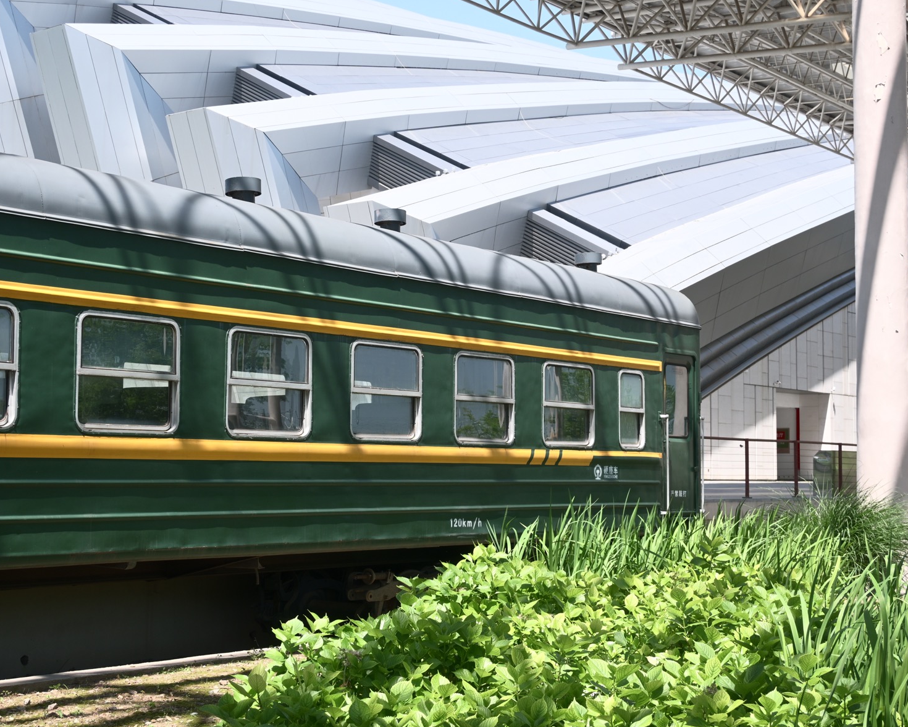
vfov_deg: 28.0
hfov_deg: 34.5
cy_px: 367
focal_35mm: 54
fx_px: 1459
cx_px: 414
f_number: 5.6
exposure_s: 1/250
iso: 100
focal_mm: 31.5
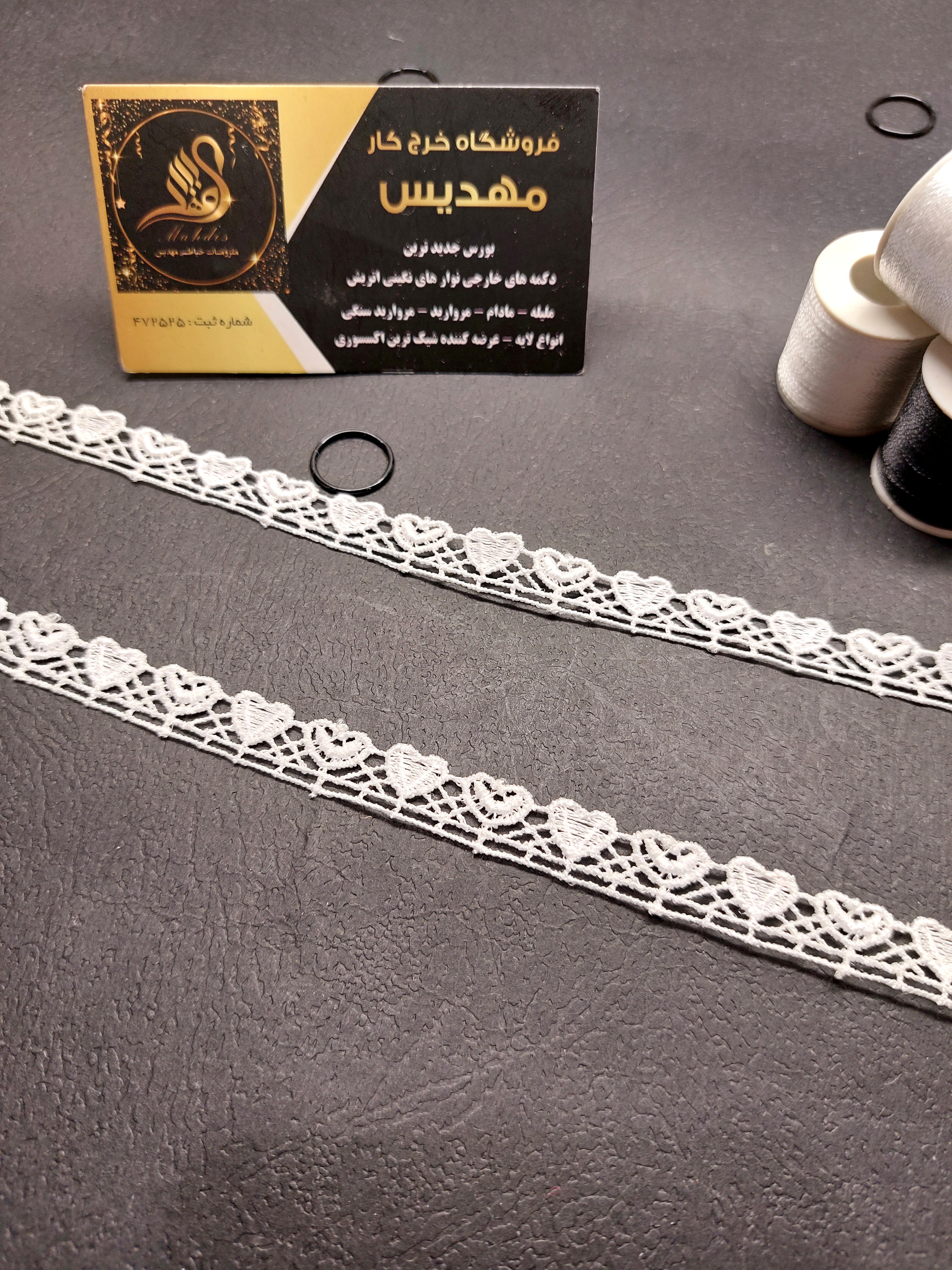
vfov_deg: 71.6
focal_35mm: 24
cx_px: 476
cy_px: 635
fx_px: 880
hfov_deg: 56.8
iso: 32
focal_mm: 5.23
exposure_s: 1/50
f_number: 1.8
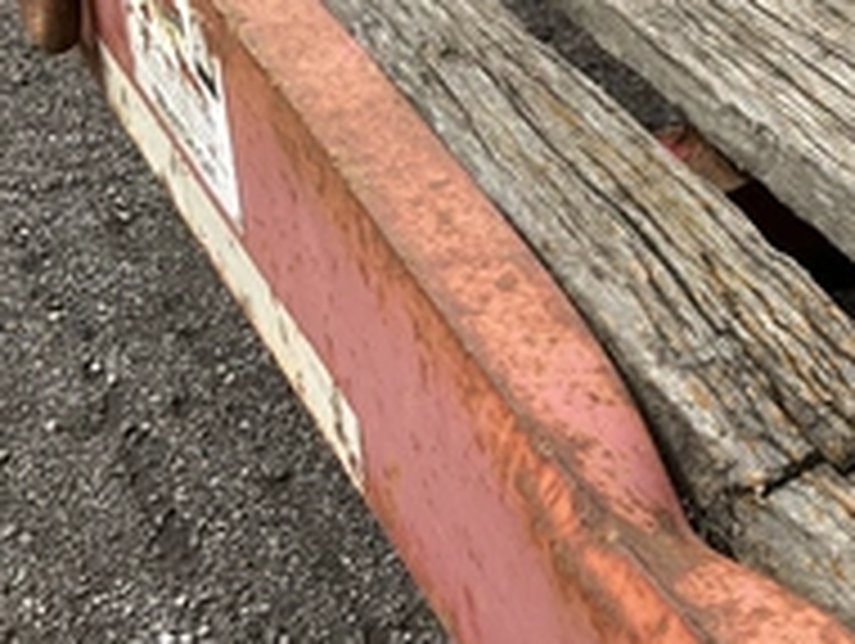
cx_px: 738
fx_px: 1509
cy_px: 396
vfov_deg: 24.0
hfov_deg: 30.5
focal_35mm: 61
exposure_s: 1/1144
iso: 25
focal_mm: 3
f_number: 1.8
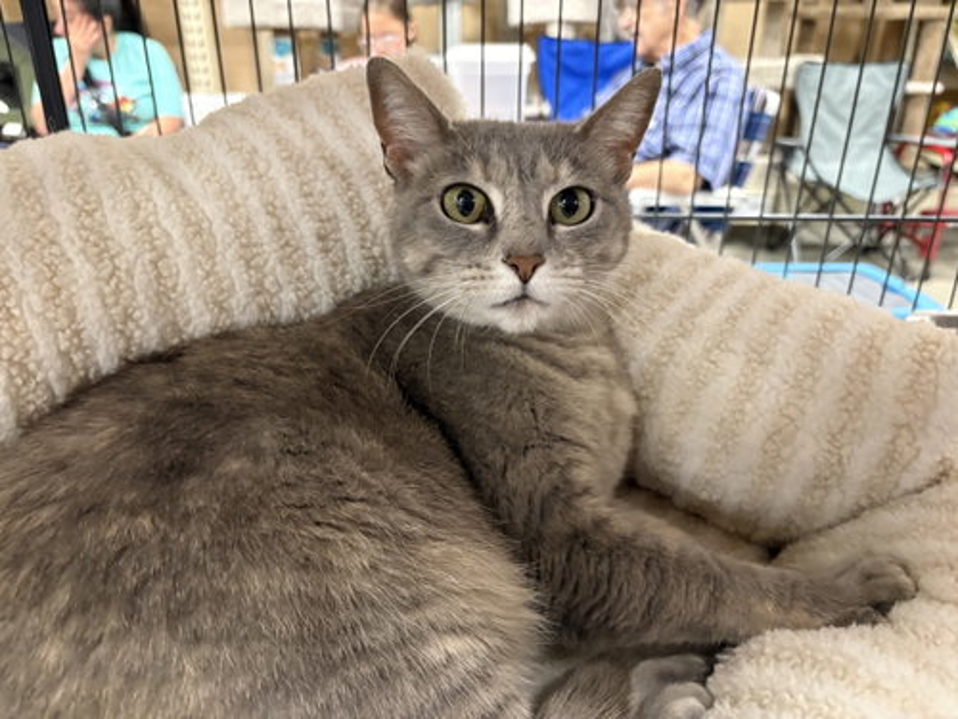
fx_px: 720
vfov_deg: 53.1
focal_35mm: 26
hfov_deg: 67.3
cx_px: 479
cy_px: 360
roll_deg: +0.8
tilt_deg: -24.2
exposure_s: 1/60
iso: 400
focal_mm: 5.96
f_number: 1.6
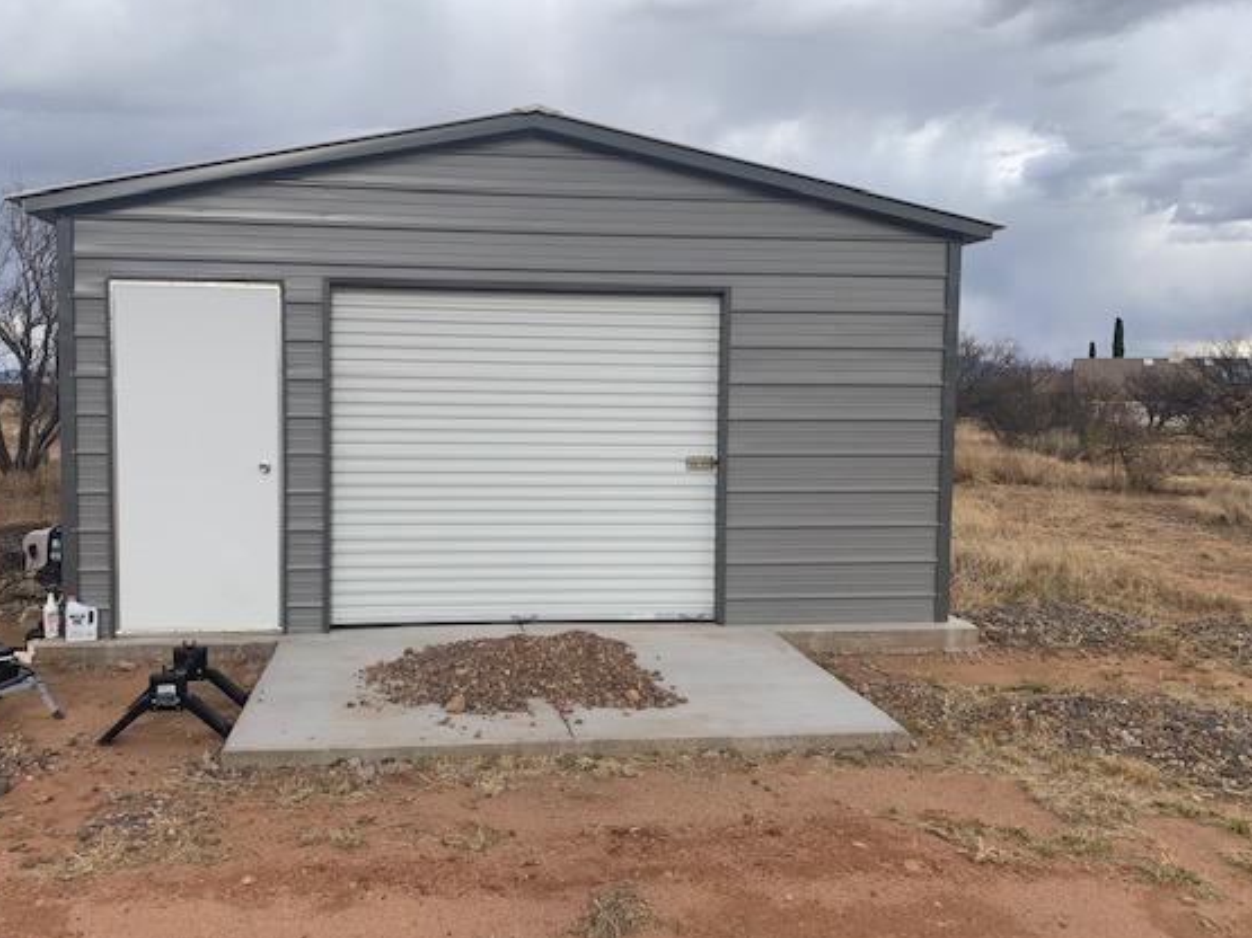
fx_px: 1085
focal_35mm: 30
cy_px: 467
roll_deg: -1.4
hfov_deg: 59.8
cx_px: 546
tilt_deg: -4.9
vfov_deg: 46.8
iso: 25
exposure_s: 1/1205
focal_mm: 4.25
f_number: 1.8
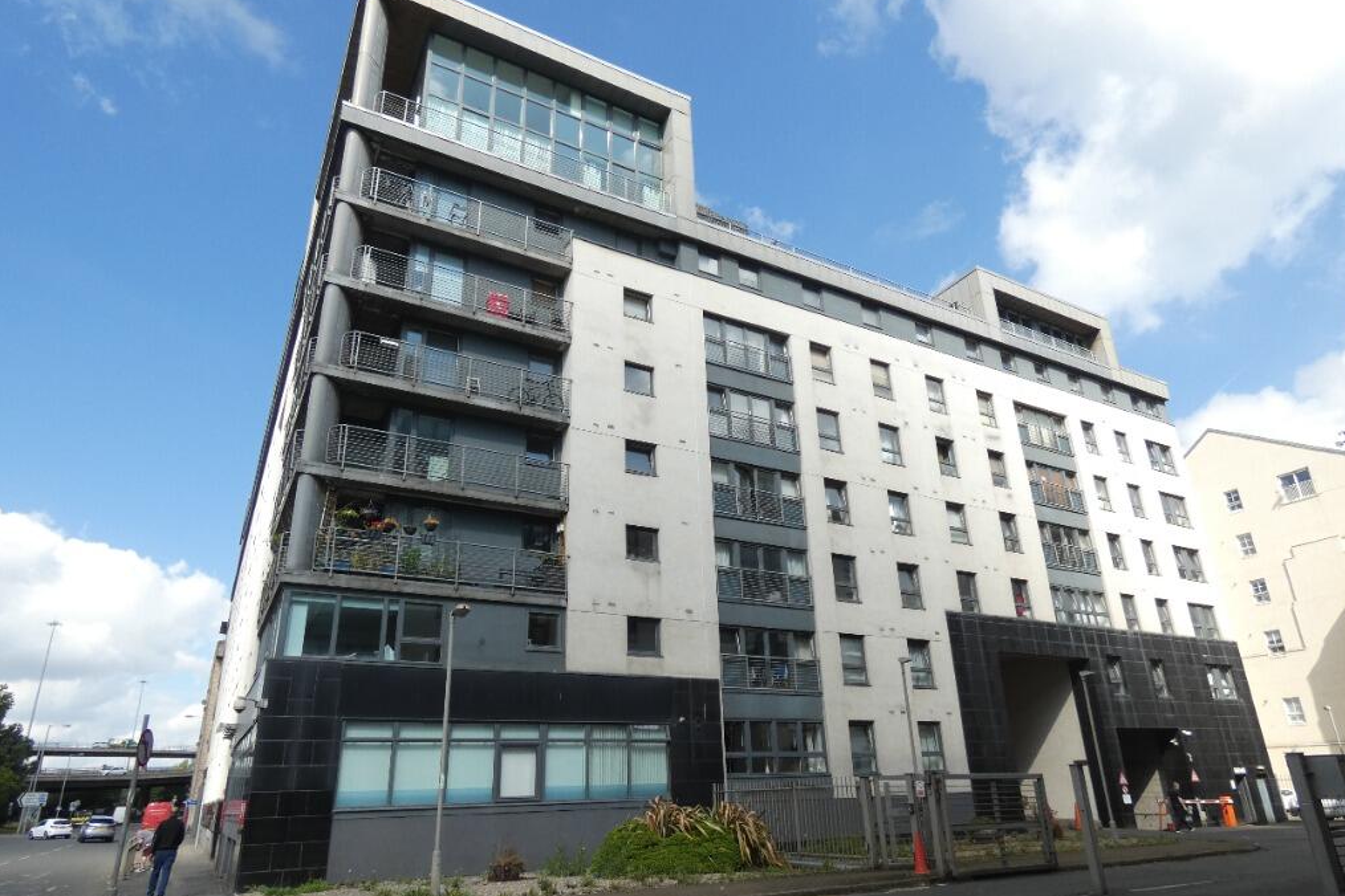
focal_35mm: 21
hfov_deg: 81.2
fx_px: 785
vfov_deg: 59.4
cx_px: 676
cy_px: 492
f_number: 2.8
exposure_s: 1/800
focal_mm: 3.6
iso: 80
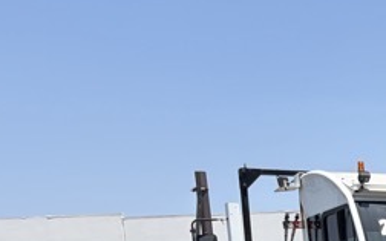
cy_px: 482
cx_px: 705
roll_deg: +3.9
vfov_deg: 10.7
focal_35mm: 112
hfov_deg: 15.8
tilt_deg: -8.4
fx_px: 1177
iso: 64
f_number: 1.6
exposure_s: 1/3448
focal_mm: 5.96
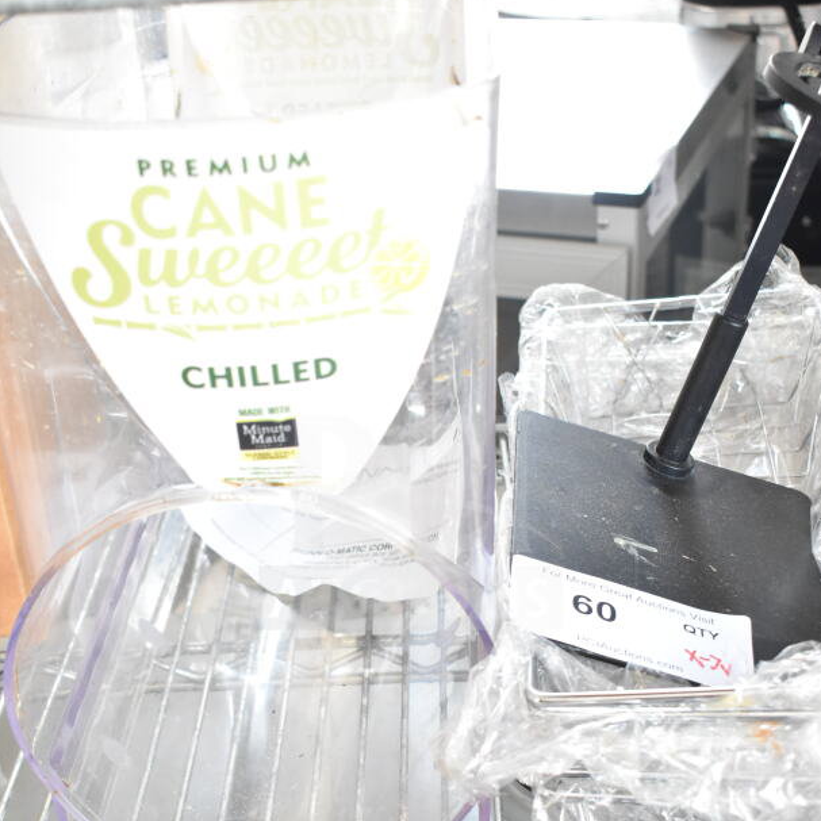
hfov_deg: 30.7
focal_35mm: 56
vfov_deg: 30.6
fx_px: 1493
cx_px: 410
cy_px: 522
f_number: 5
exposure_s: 1/100
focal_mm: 29
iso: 1600
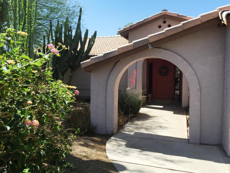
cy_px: 86
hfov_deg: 61.7
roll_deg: -2.4
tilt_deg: -1.3
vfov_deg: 48.2
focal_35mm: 29
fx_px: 193
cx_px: 115
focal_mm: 4.15
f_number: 2.2
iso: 32
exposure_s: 1/1412
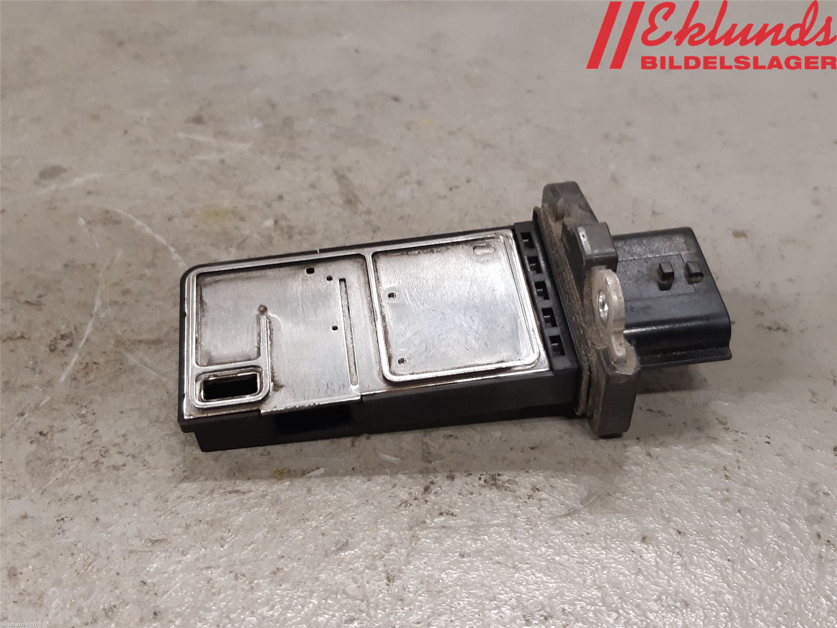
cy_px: 314
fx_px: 629
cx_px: 418
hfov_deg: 67.3
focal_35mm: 26
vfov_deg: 53.1
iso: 160
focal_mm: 3.93
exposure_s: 1/50
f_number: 1.7
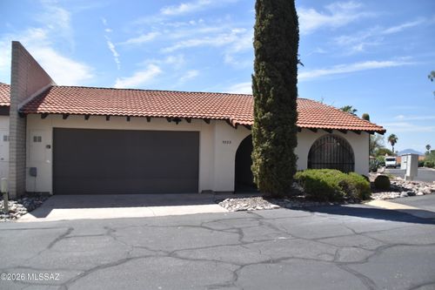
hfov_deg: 67.4
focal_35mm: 27
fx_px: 326
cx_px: 218
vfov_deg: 47.9
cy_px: 145
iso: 400
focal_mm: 18
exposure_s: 1/2500
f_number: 5.6
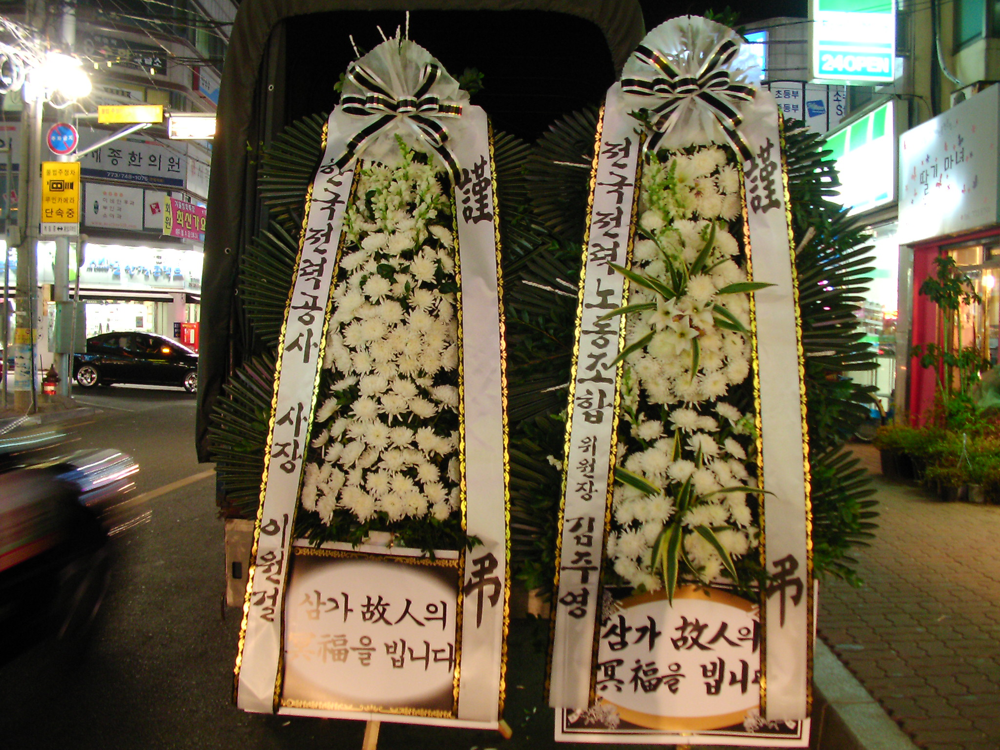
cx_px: 500
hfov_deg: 49.0
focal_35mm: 38
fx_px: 1098
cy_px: 375
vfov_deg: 37.7
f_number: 3.5
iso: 100
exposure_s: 1/5
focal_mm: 5.8
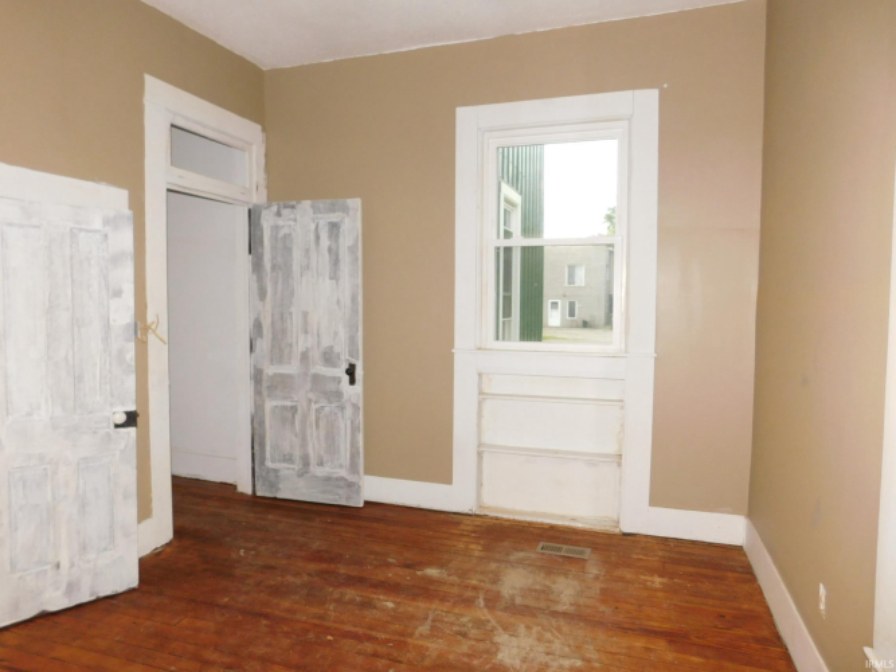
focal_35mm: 23
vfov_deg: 58.9
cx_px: 448
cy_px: 336
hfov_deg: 73.9
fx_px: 595
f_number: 3
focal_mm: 4
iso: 200
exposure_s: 1/30
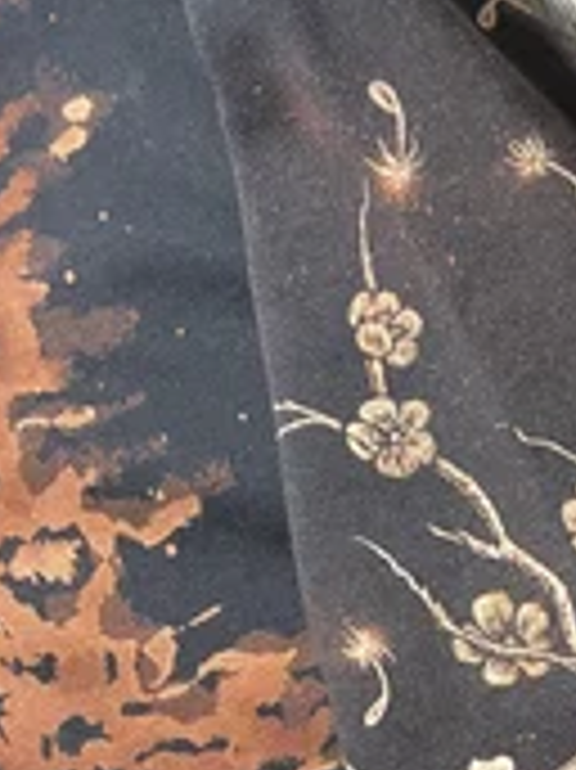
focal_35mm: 81
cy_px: 817
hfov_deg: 17.6
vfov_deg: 22.9
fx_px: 1799
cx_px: 616
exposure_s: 1/25
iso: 500
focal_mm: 4.2
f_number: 1.6
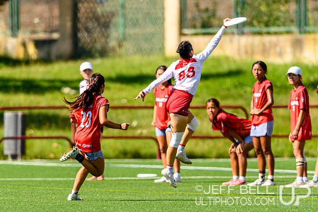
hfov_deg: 2.6
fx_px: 6981
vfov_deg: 1.7
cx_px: 148
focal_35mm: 790
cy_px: 106
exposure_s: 1/1600
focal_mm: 400
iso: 100
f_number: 3.2
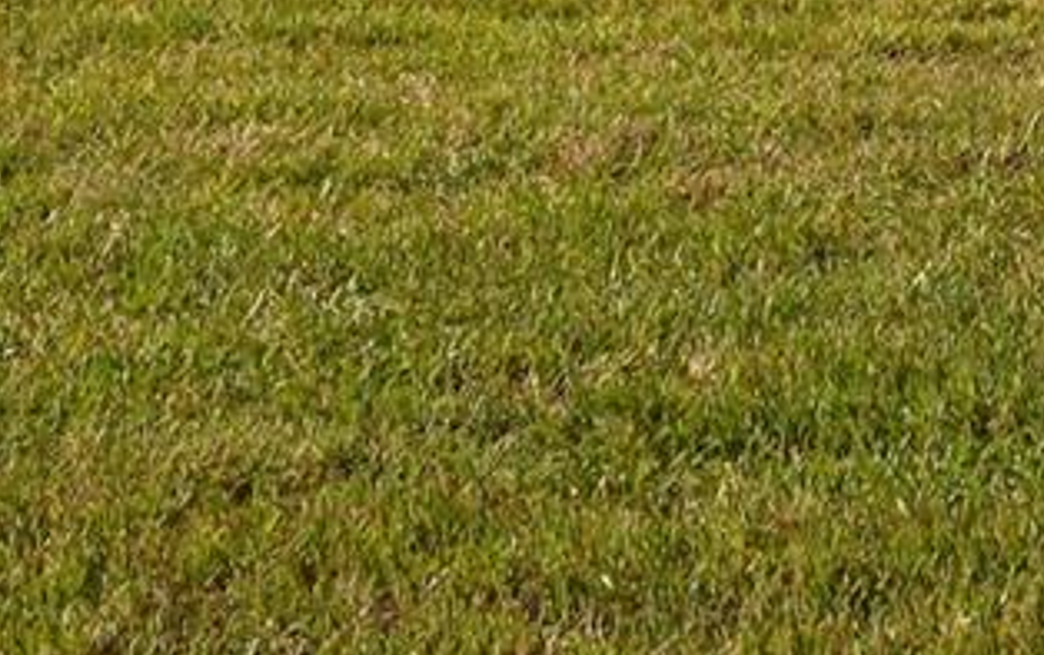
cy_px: -891
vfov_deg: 8.6
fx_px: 3988
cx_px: 1007
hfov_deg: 14.7
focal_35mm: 140
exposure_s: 1/250
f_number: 8
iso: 100
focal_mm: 18
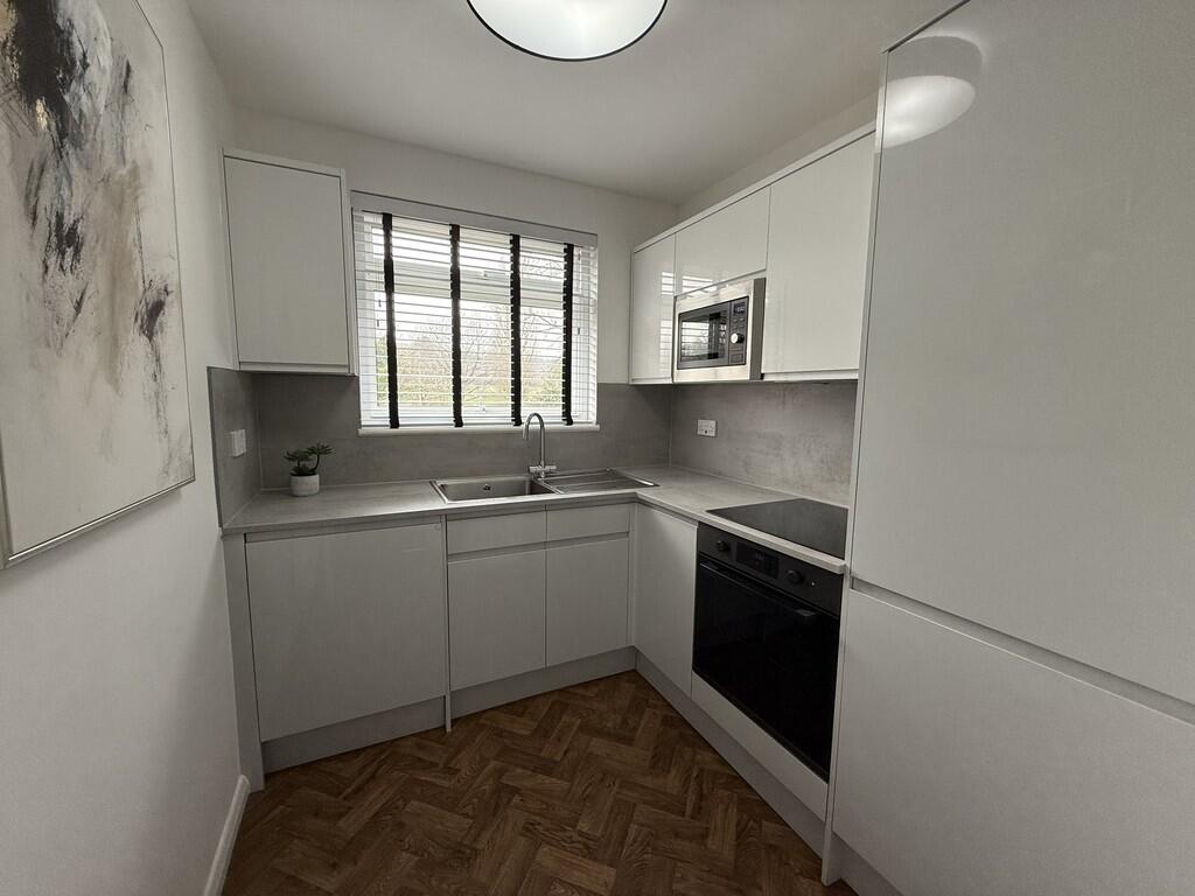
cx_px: 598
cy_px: 448
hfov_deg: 102.1
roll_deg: -0.8
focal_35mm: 14
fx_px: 483
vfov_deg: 85.7
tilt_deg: -6.6
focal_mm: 2.22
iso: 160
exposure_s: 1/99
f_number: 2.2
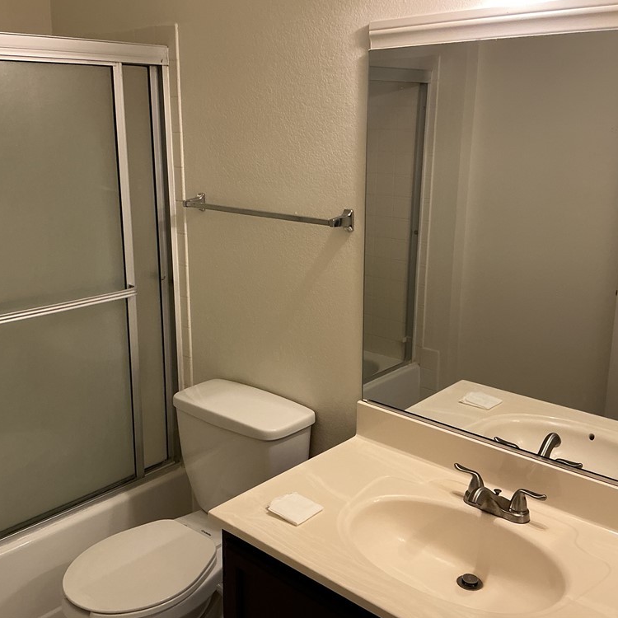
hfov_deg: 47.2
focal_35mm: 35
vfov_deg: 47.2
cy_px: 303
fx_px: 707
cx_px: 306
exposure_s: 1/60
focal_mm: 3
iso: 80
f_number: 1.8
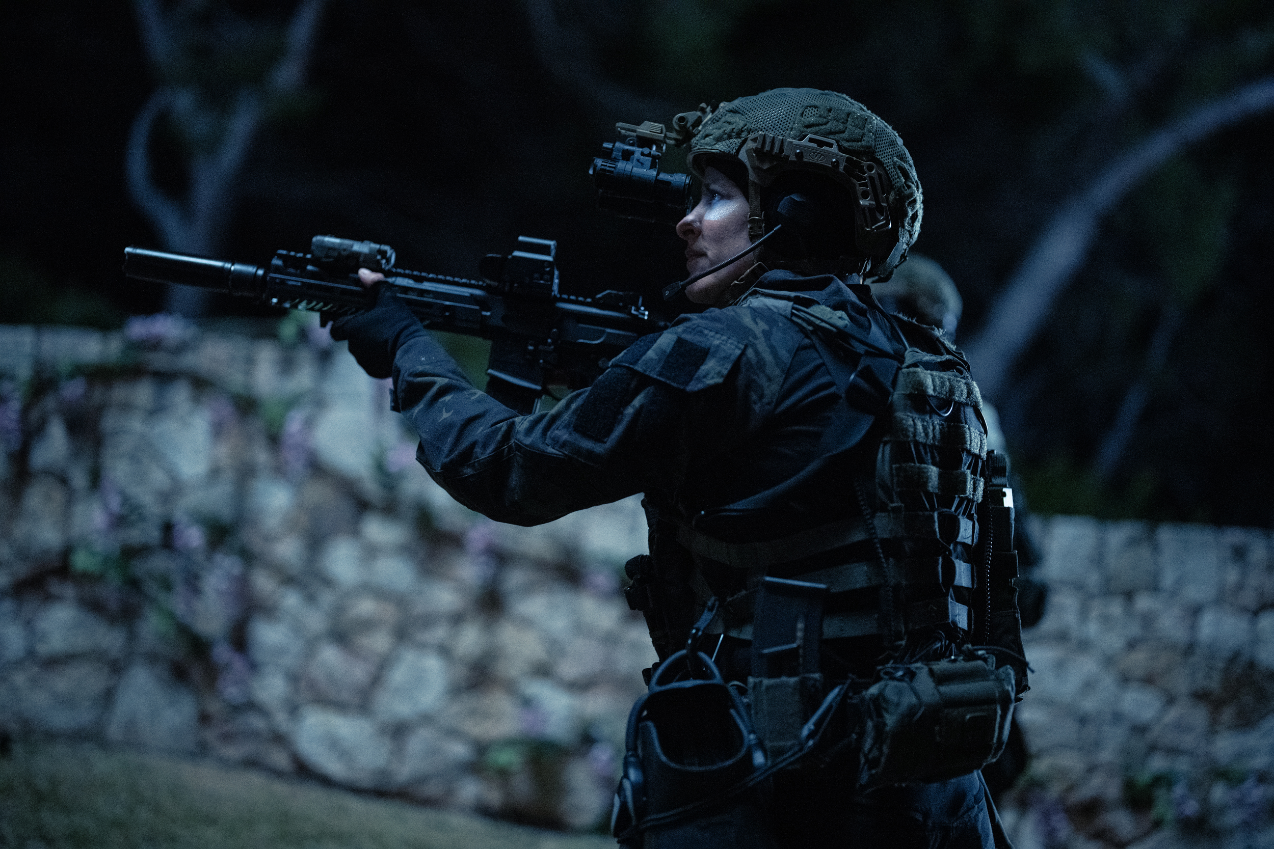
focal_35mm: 50
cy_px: 424
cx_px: 637
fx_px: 1769
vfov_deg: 27.0
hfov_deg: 39.6
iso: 12800
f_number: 1.2
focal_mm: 50
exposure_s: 1/200
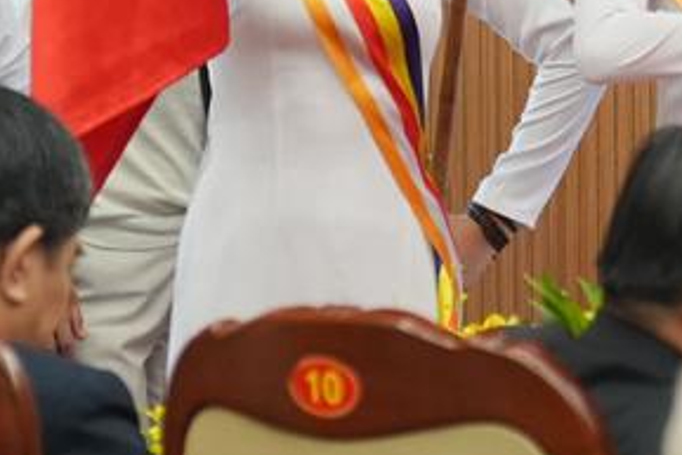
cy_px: -377
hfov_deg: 4.7
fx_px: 8264
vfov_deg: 3.1
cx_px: 448
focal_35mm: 436
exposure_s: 1/200
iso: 2500
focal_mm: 70
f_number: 2.8
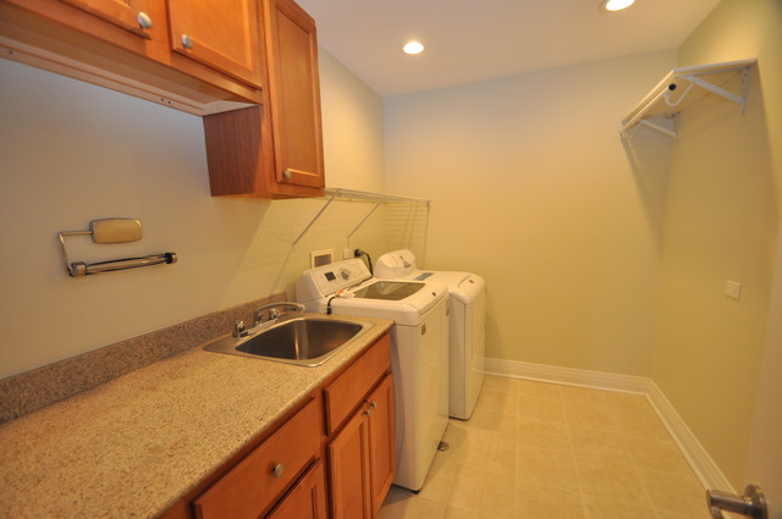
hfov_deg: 100.5
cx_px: 391
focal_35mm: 15
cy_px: 260
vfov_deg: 77.2
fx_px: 325
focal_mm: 10
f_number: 4
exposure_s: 1/60
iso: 500
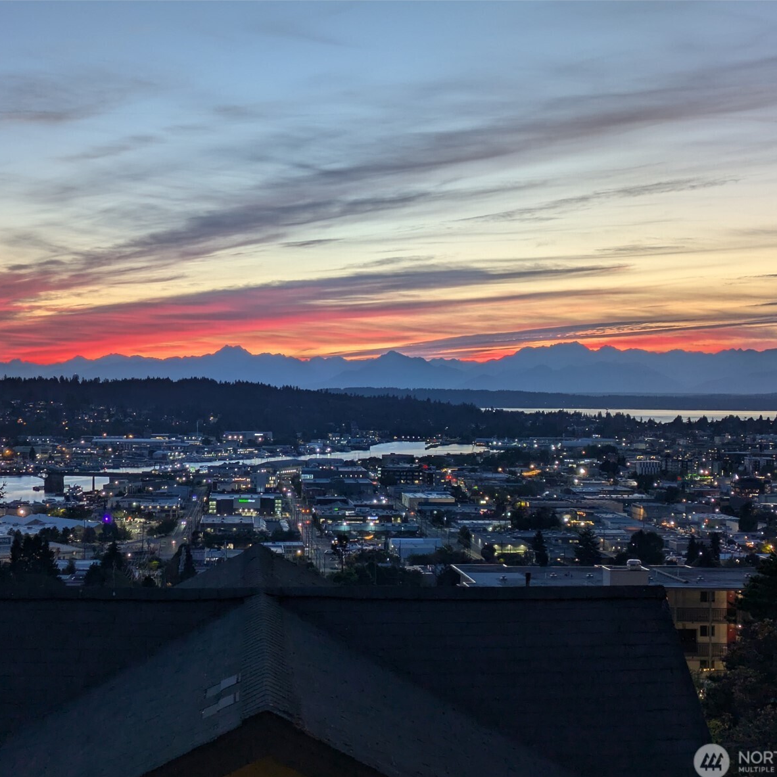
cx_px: 339
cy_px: 394
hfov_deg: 28.1
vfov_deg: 28.2
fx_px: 1549
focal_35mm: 61
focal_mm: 5.43
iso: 55
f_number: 1.89
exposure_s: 1/24
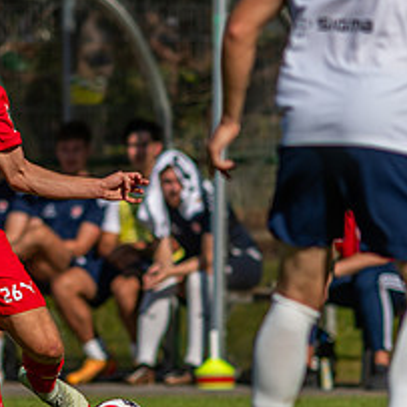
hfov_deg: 1.4
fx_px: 16189
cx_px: -23
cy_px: 249
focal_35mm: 1217
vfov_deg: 1.4
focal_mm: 300
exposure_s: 1/2000
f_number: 3.5
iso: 125
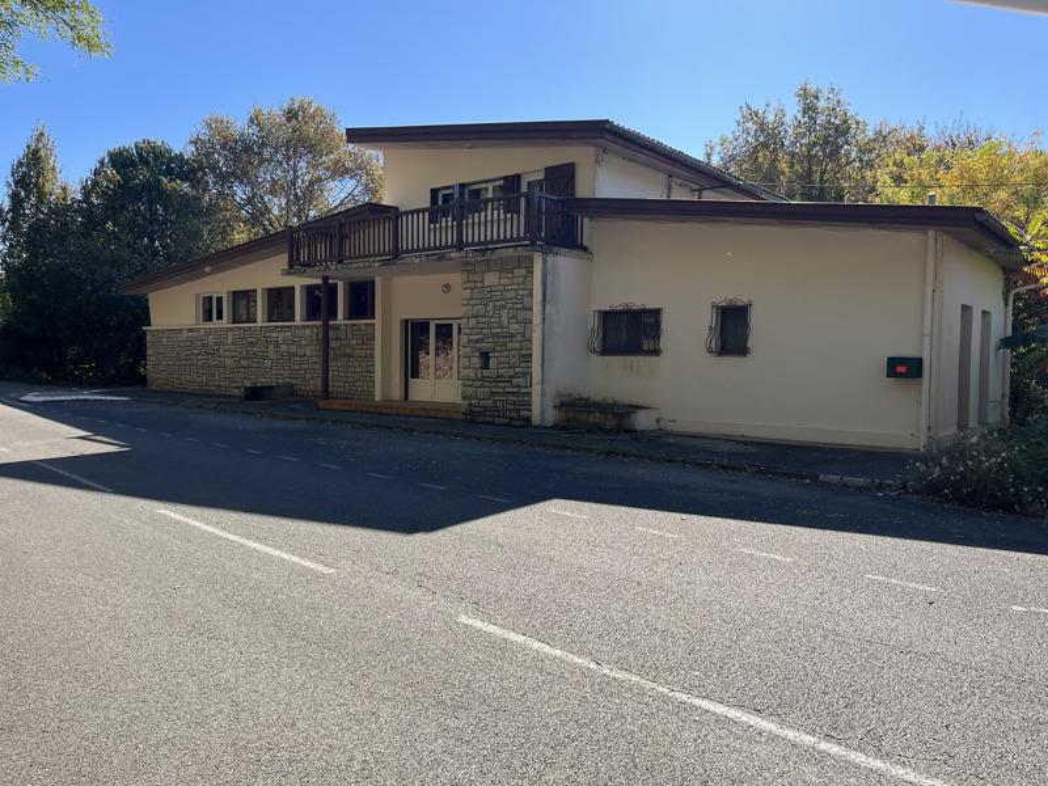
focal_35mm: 26
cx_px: 524
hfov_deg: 67.3
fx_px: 787
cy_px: 393
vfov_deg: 53.1
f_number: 1.6
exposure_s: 1/1389
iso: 50
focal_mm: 5.1
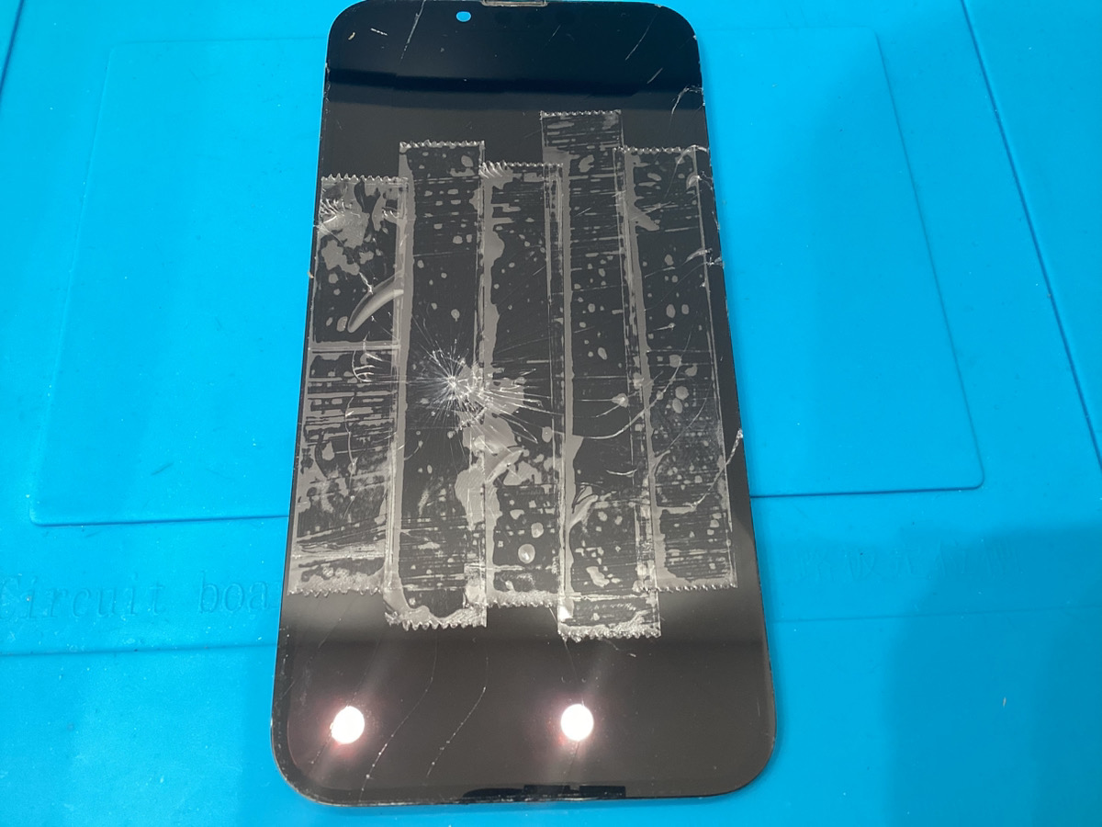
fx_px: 987
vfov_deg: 45.4
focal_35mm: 31
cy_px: 414
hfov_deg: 58.4
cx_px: 551
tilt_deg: -65.4
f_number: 2.4
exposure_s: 1/50
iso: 80
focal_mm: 3.3
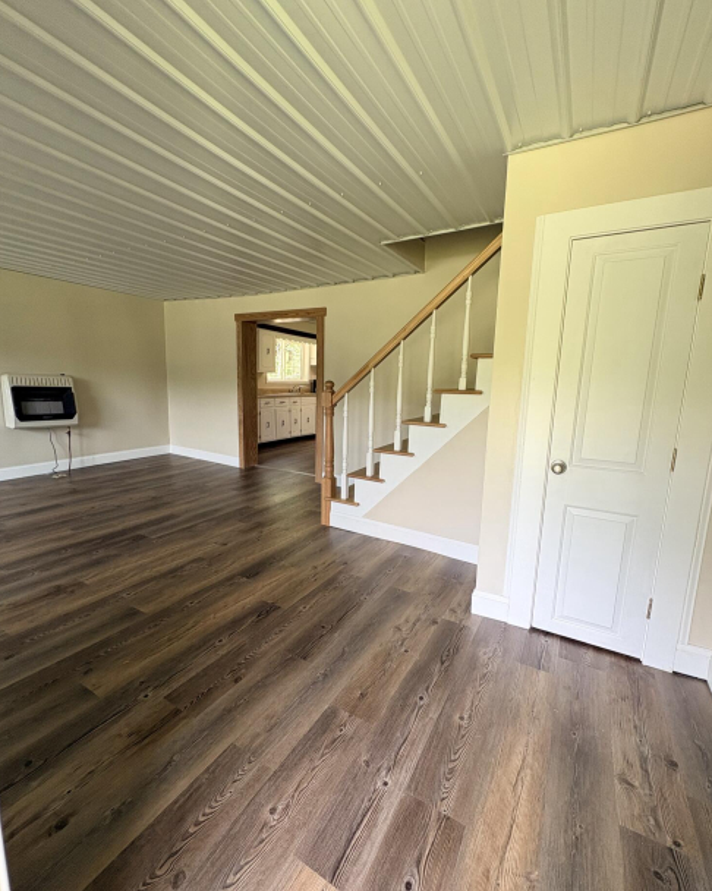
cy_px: 449
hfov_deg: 84.0
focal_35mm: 15
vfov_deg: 96.8
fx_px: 395
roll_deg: -1.9
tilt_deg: -9.1
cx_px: 362
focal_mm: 2.22
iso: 100
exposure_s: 1/99
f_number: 2.2
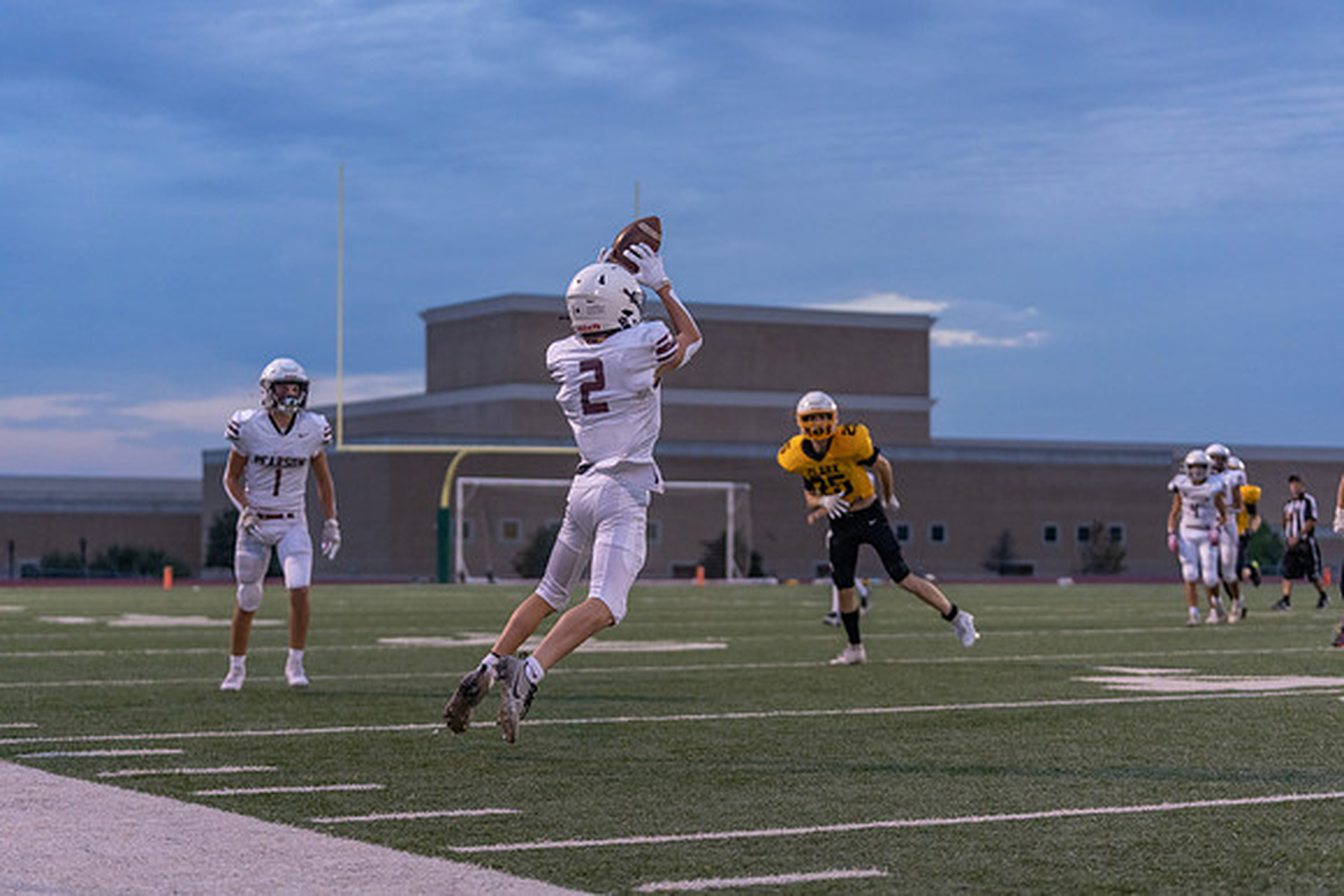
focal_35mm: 72
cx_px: 672
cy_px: 448
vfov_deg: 18.9
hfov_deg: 28.1
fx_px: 2689
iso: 2000
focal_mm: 72
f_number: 2.8
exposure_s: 1/1250
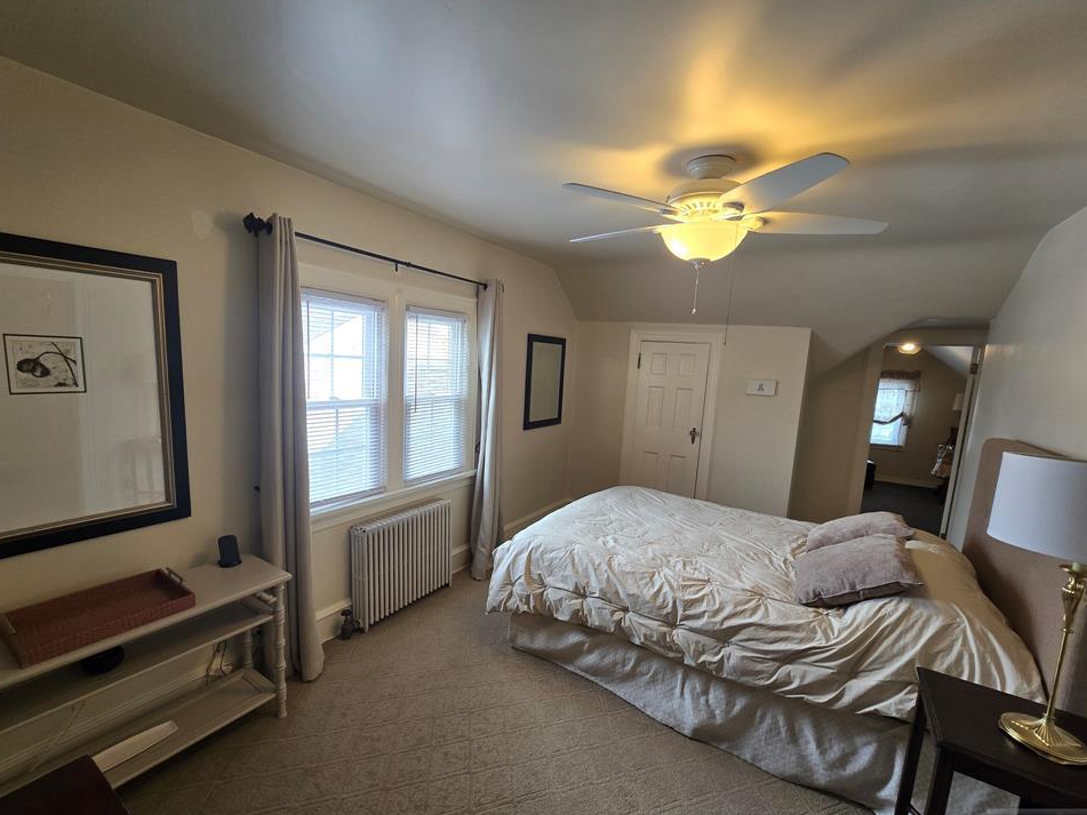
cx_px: 517
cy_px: 425
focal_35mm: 14
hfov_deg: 102.0
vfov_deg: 85.6
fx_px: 440
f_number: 2.2
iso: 125
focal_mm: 2.2
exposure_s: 1/60
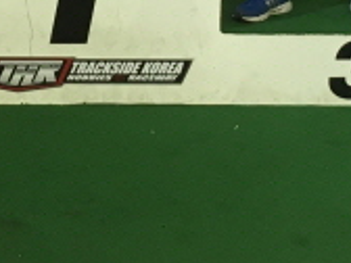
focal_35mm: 166
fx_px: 1683
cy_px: -35
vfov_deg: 8.9
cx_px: 107
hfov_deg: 11.9
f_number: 2.2
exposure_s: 1/30
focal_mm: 4.15
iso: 50
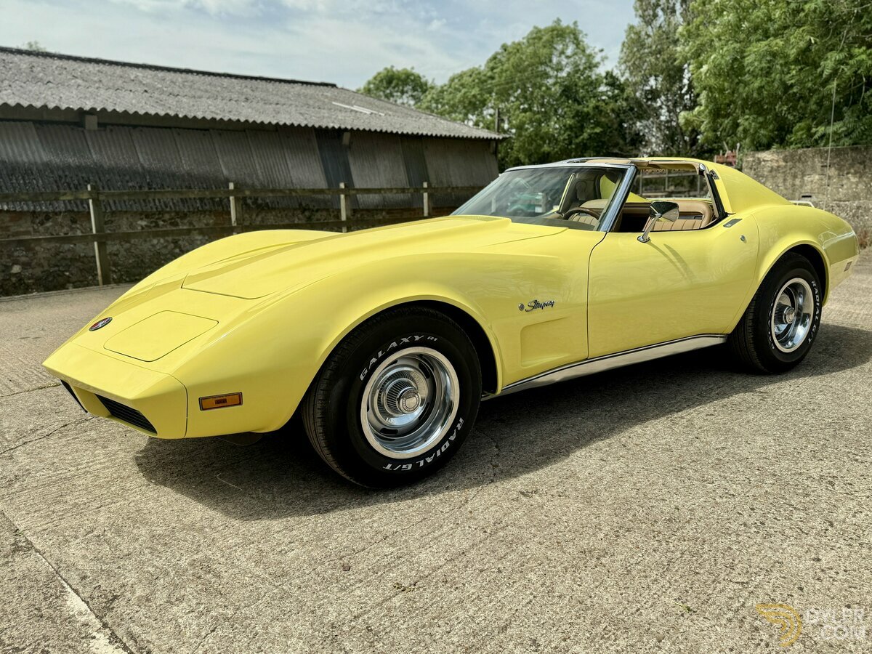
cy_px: 327
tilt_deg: -11.1
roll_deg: +1.6
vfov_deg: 56.8
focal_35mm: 24
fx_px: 605
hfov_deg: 71.6
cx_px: 436
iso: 80
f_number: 1.78
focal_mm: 6.76
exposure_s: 1/1855
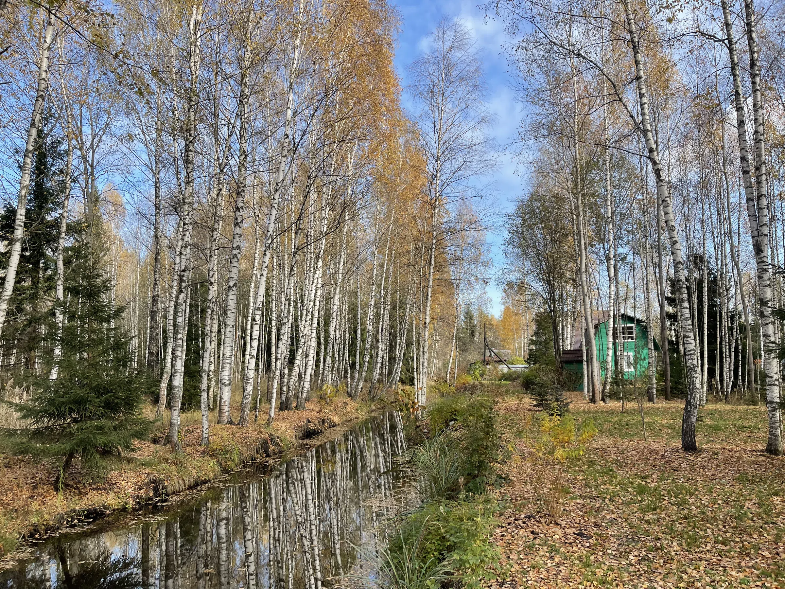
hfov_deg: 67.3
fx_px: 590
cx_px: 392
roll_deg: +1.0
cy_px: 294
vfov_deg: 53.1
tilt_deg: +9.8
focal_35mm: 26
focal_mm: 5.1
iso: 32
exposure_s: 1/1164
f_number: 1.6
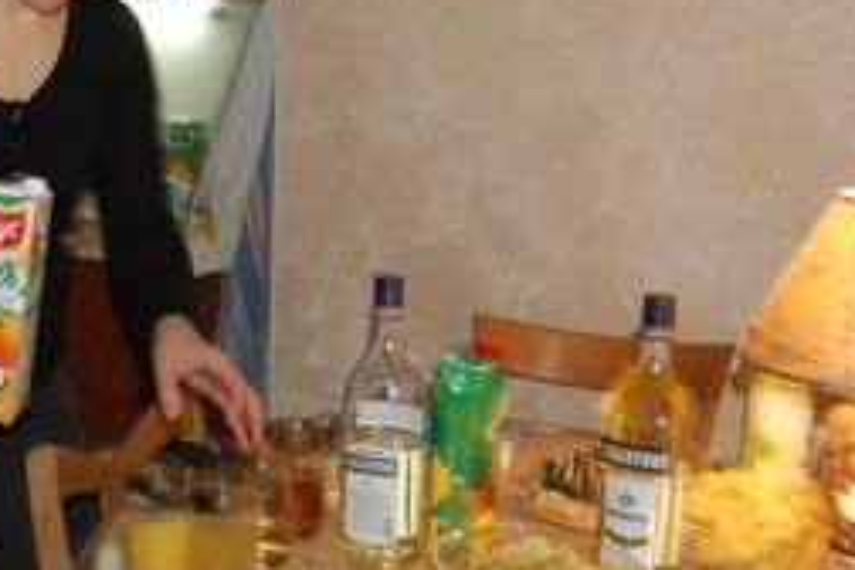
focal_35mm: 62
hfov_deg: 31.2
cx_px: 122
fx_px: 1475
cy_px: 382
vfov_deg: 21.8
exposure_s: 1/60
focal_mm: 19
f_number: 3.5
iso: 400
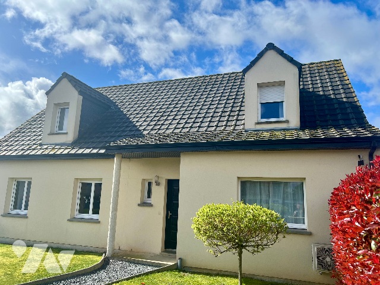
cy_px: 142
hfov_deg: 67.3
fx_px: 285
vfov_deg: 53.1
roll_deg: -1.5
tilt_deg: +10.6
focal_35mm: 26
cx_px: 190
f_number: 1.5
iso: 50
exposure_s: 1/4630
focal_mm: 5.7
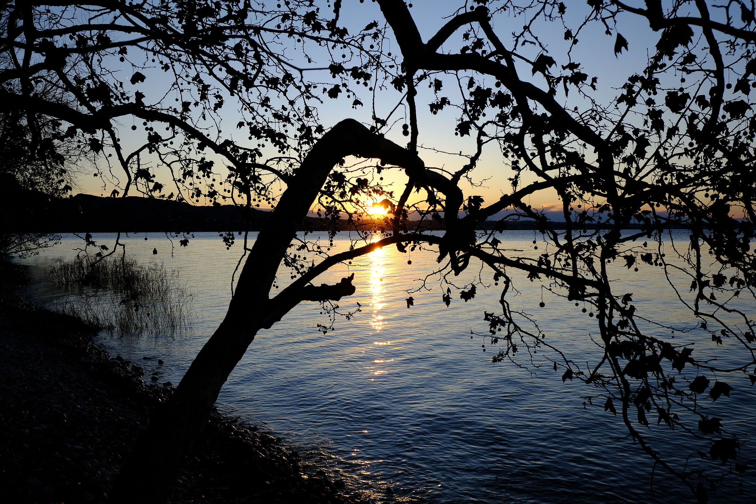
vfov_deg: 40.0
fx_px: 693
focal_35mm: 33
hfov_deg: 57.2
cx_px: 378
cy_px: 252
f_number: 8
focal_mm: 22.1
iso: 160
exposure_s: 1/200
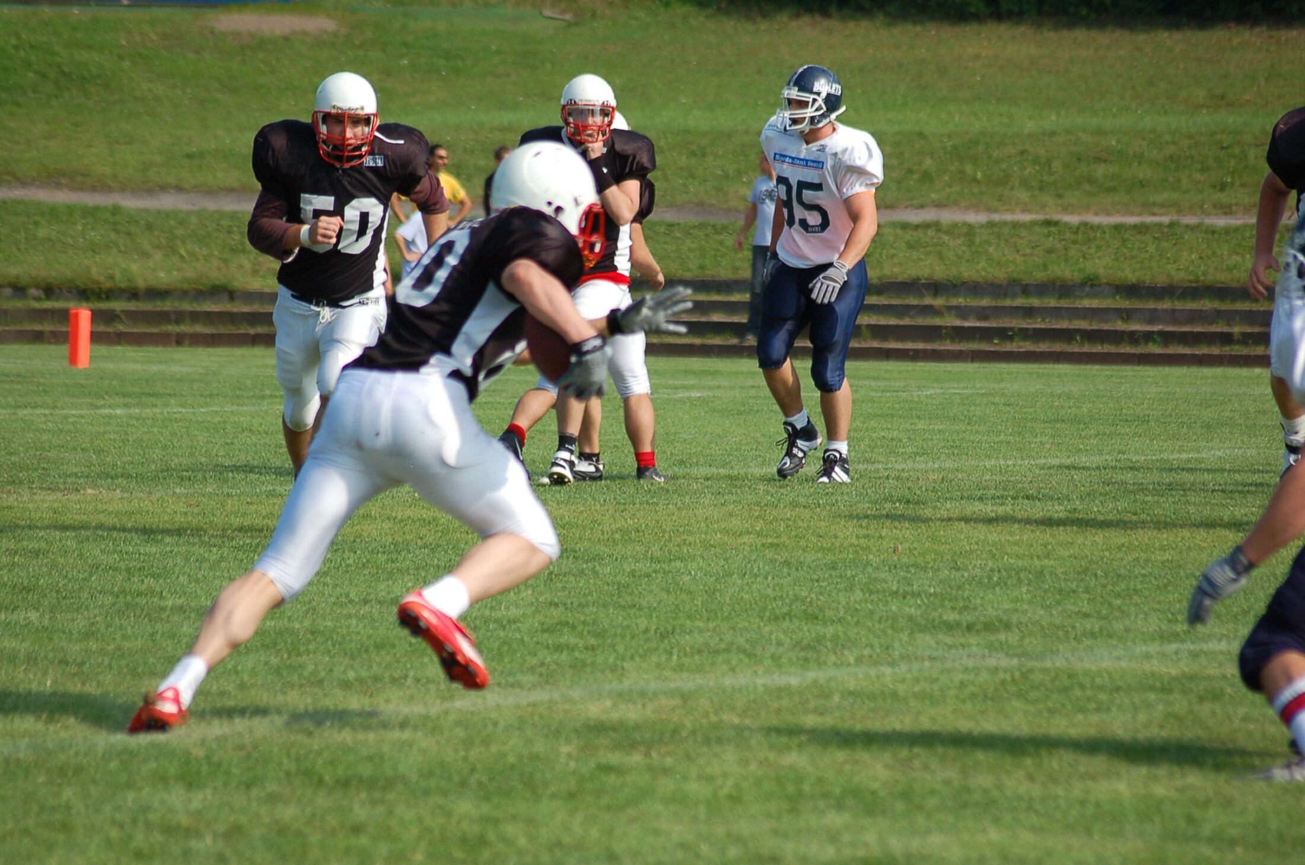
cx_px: 652
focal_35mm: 225
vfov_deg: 6.1
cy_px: 432
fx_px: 8141
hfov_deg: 9.2
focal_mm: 150
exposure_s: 1/1250
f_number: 4.5
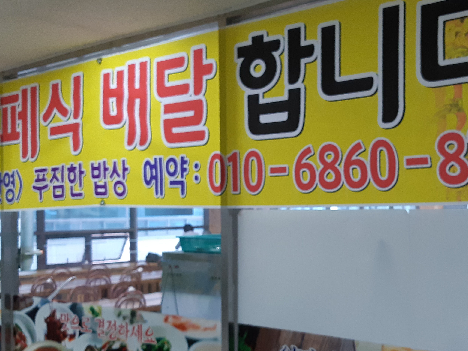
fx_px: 649
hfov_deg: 39.3
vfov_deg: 30.2
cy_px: 200
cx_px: 304
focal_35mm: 48
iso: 160
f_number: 1.7
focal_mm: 3.93
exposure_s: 1/60
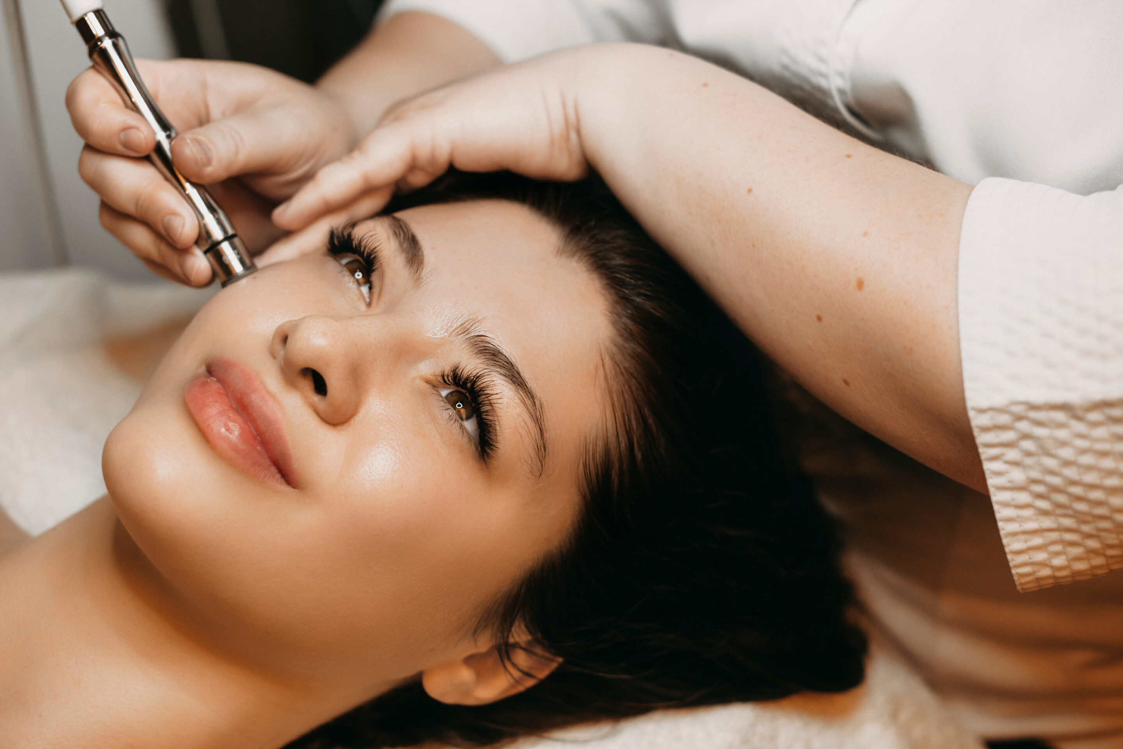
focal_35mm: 50
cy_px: 374
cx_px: 562
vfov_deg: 27.0
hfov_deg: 39.6
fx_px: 1560
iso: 400
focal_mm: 50
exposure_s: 1/250
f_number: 3.5
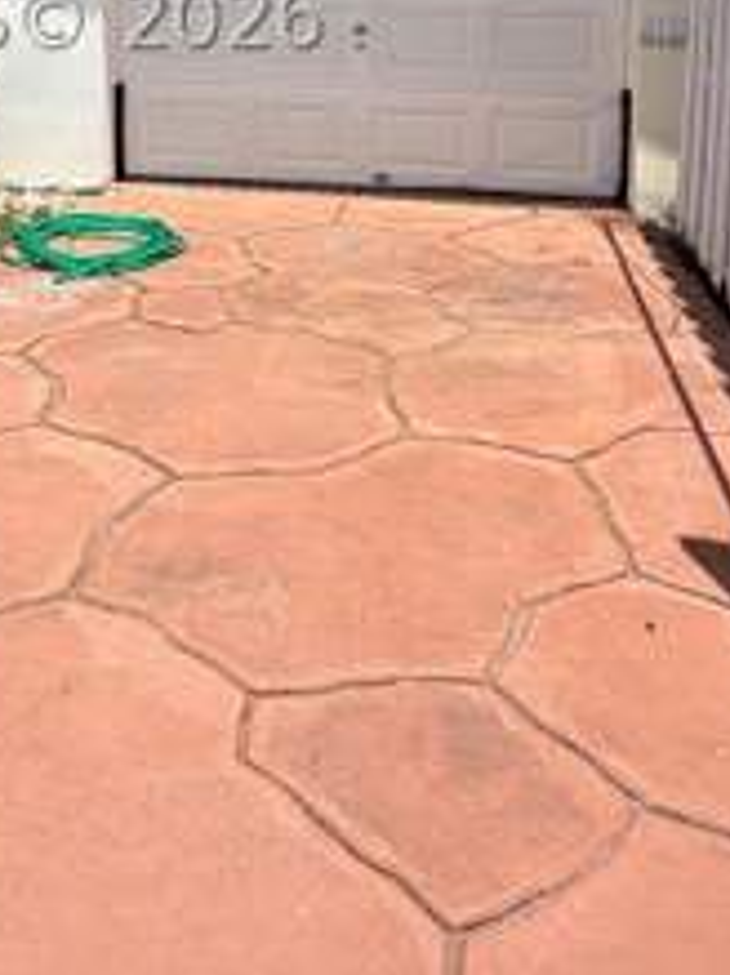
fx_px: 1154
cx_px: 218
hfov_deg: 34.6
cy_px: 18
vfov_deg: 40.6
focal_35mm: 41
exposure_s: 1/1235
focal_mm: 2.22
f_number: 2.2
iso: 20
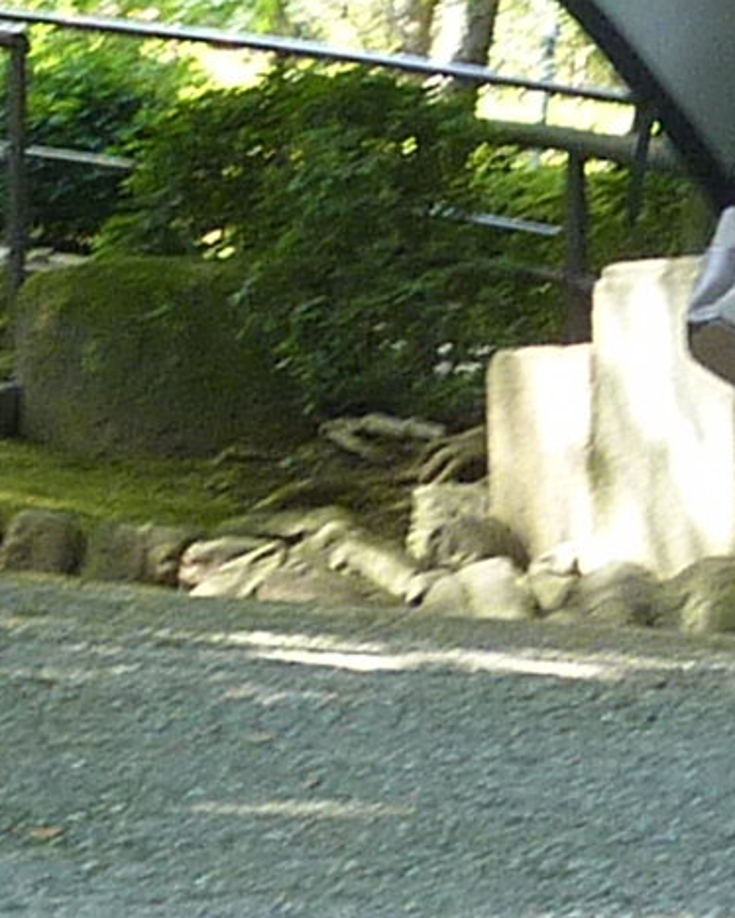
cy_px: 59
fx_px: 8831
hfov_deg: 4.7
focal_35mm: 325
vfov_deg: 5.9
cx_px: 1181
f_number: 3.7
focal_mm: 6.9
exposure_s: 1/30
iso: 100
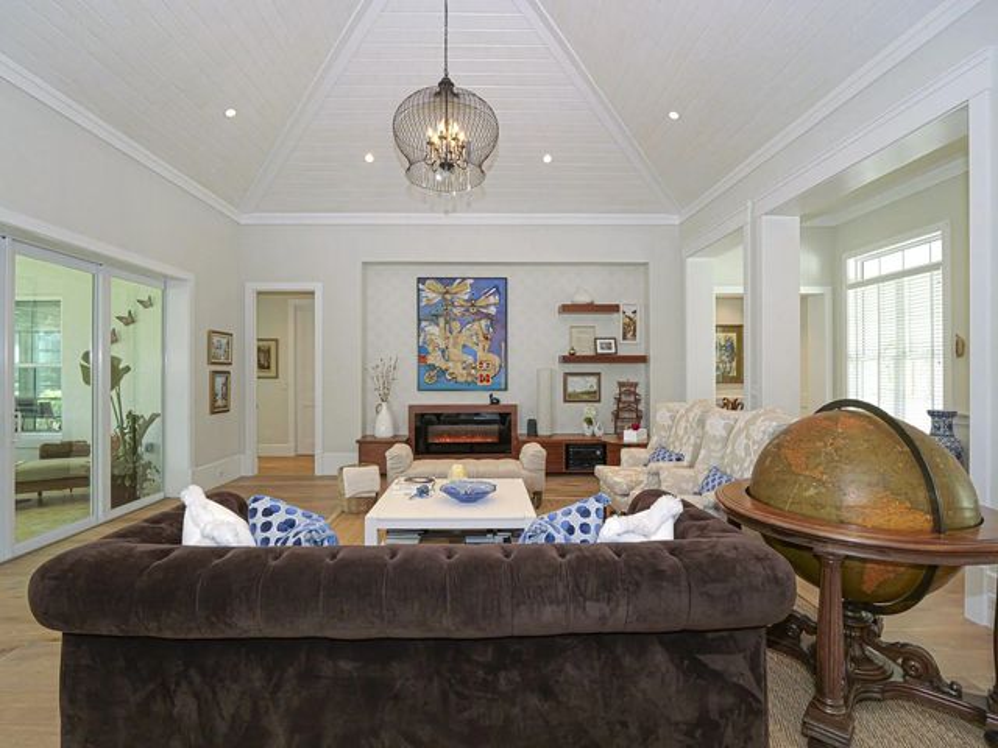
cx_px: 499
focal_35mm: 16
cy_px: 374
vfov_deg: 78.1
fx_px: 461
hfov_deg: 94.5
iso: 800
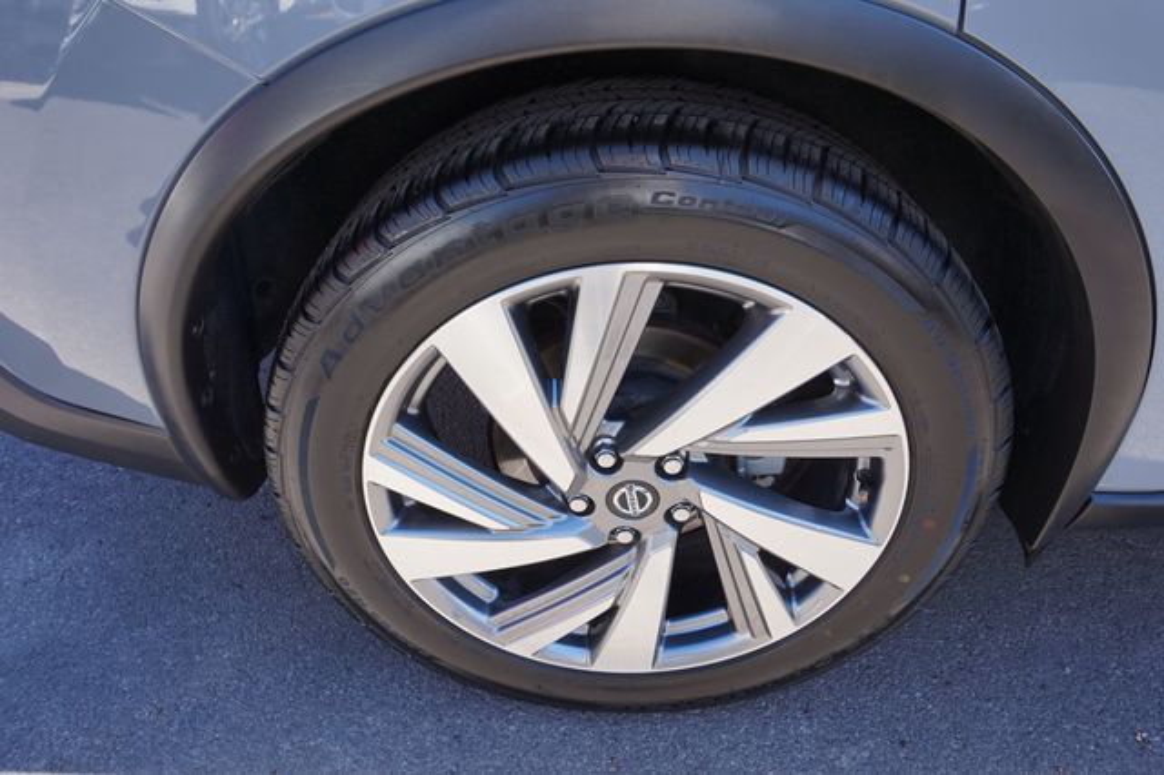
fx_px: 776
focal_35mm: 24
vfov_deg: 53.1
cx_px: 582
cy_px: 388
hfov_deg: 73.8
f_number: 5.6
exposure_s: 1/80
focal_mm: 16
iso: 100
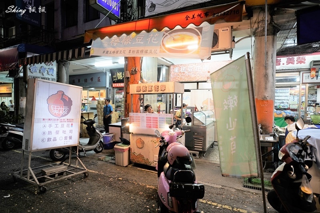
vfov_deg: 61.9
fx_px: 178
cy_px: 106
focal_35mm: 20
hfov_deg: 84.0
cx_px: 160
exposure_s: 1/40
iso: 100
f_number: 1.8
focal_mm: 20
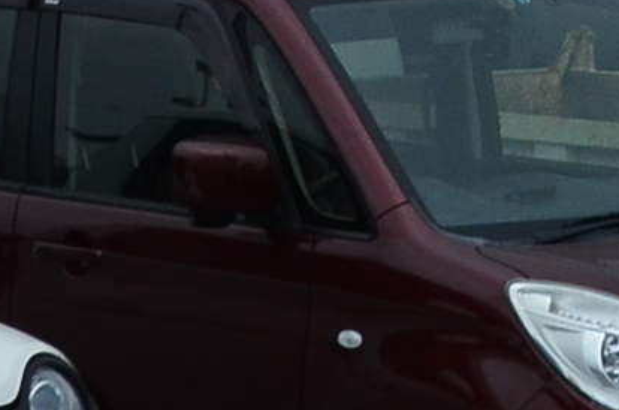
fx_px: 4443
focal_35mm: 259
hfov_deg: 7.7
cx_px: 1154
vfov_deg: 5.0
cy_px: -772
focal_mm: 29
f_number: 10
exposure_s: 1/400
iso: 800
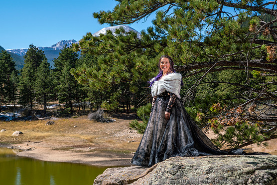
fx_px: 562
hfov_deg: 27.7
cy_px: 92
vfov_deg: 18.7
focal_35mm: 73
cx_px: 133
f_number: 5
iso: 100
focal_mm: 70
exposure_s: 1/1000
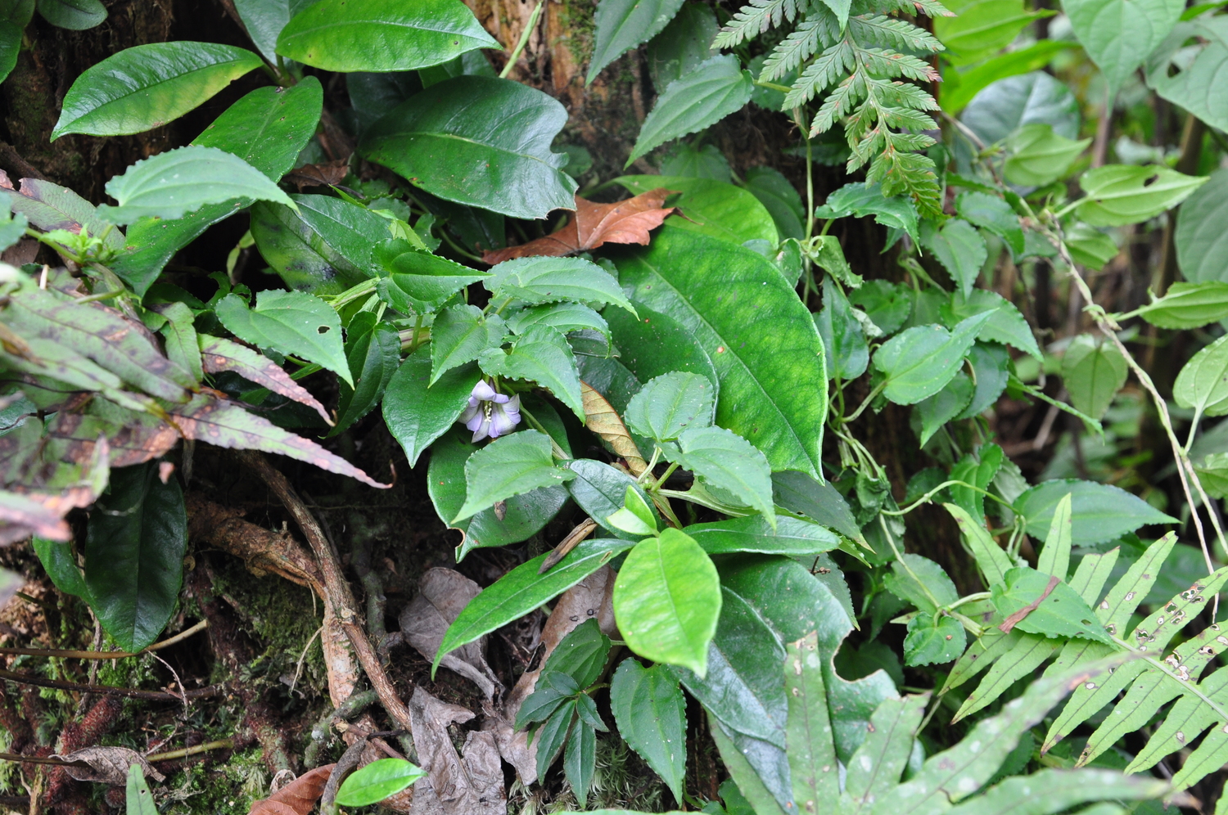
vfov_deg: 23.7
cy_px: 408
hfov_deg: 35.1
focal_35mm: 57
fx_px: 1942
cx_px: 614
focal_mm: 38
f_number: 7.1
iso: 400
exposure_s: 1/30
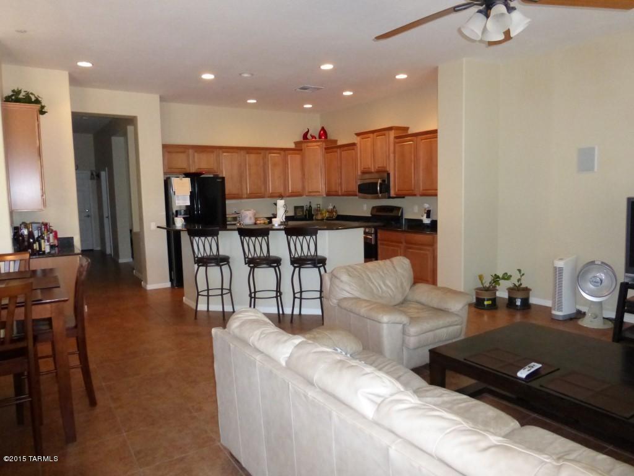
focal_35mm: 24
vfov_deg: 56.8
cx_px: 317
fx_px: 440
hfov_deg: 71.6
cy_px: 238
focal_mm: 4.3
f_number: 3.3
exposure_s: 1/60
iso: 800
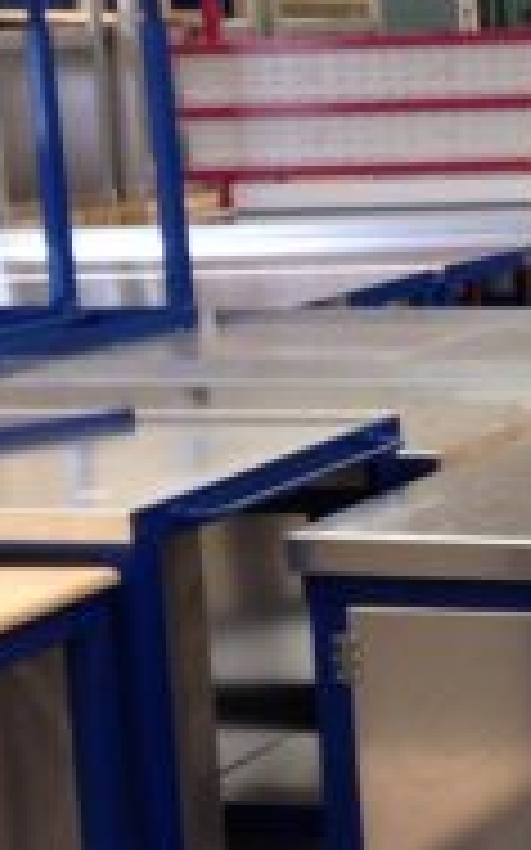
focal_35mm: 107
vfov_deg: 19.4
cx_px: 1206
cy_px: 263
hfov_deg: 10.7
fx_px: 2479
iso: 80
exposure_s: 1/20
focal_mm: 4.13
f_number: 2.4
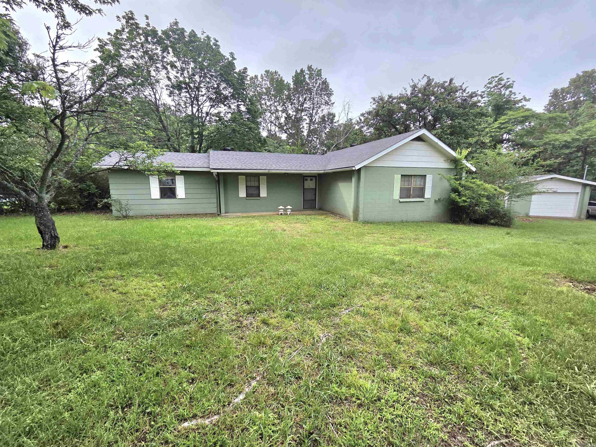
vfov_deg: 89.9
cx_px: 298
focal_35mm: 13
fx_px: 224
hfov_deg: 106.2
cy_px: 224
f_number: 2.2
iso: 50
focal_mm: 2.2
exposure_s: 1/1250
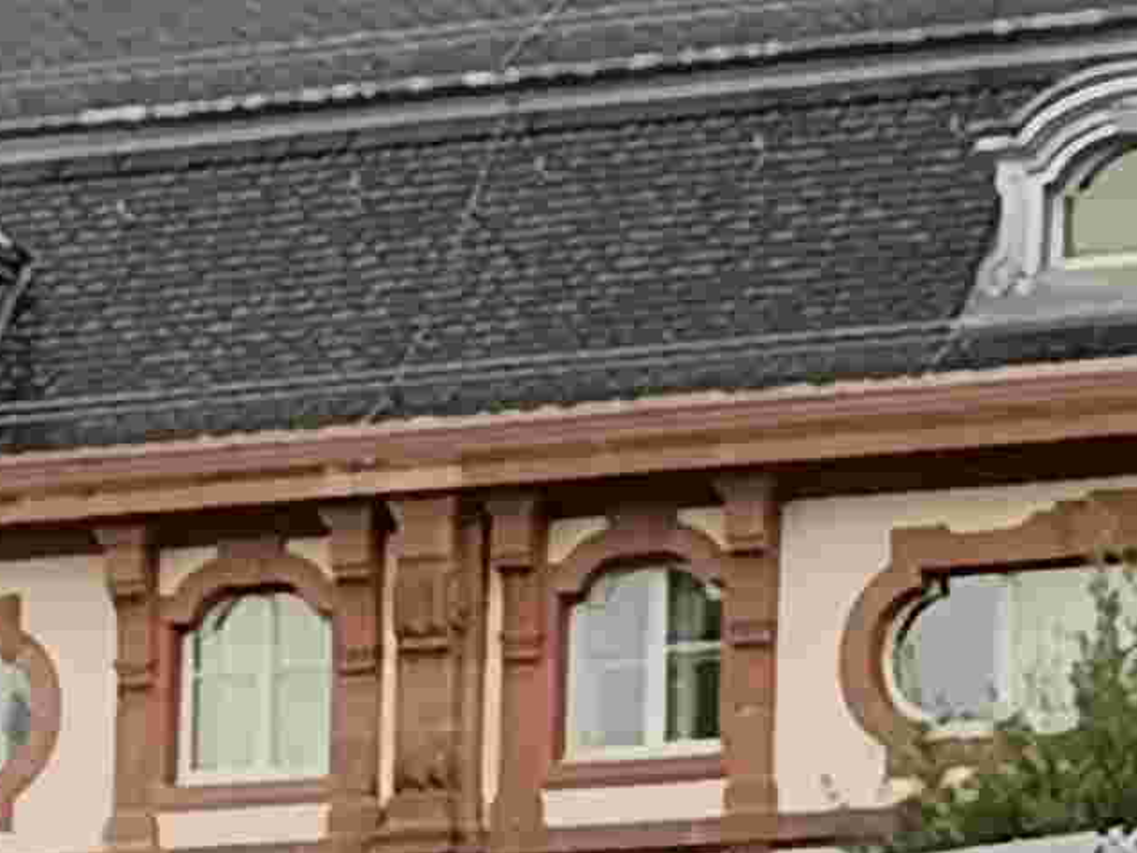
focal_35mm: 341
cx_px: -1924
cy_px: 2002
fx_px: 11203
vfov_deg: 4.3
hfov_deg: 5.5
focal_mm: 4.75
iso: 50
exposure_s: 1/419
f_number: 1.8
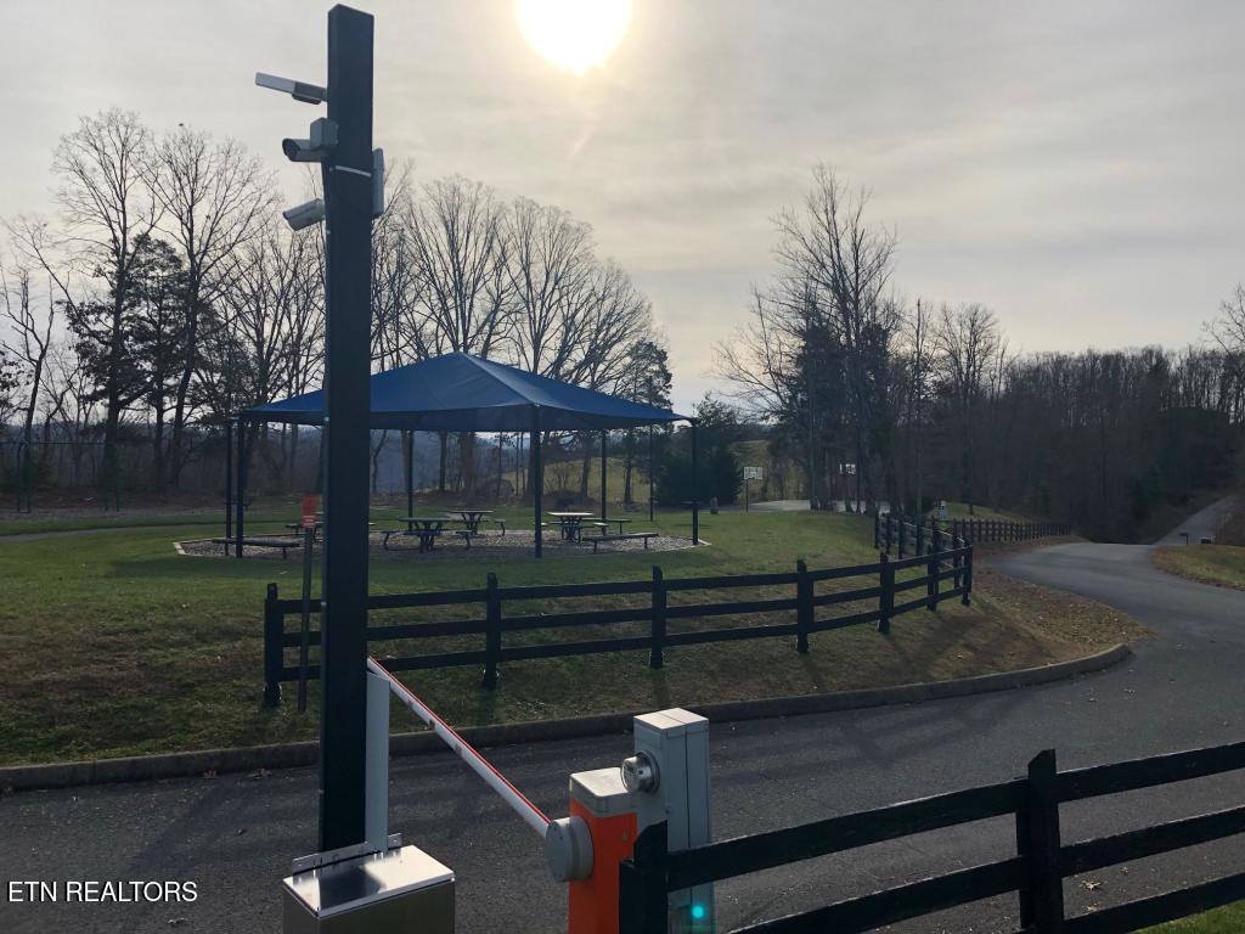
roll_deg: -0.3
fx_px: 1007
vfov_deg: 49.7
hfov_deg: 63.4
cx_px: 622
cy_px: 467
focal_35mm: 28
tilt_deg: -0.8
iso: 25
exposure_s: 1/4808
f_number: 1.8
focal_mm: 4
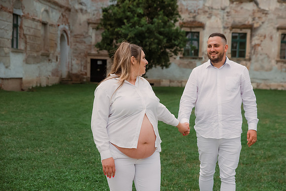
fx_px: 499
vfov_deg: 21.7
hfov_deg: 32.0
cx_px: 155
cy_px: 103
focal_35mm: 63
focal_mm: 58
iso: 2000
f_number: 3.2
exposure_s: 1/320
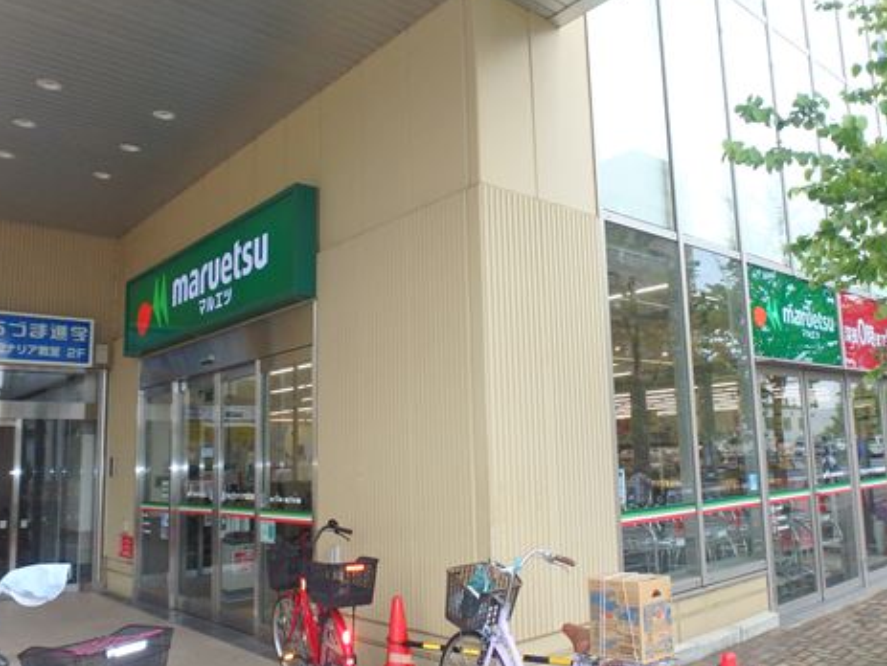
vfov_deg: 48.2
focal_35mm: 29
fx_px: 744
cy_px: 373
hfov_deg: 61.2
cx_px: 521
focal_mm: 3.7
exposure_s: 1/250
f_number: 3.5
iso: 320
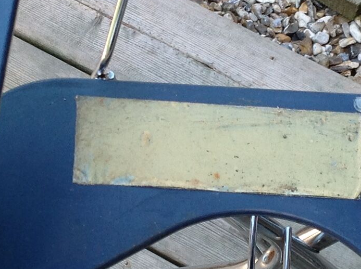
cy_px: 172
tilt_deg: -55.4
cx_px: 236
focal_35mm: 131
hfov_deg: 15.1
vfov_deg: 11.3
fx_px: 1364
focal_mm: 4.28
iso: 50
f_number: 2.4
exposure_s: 1/120
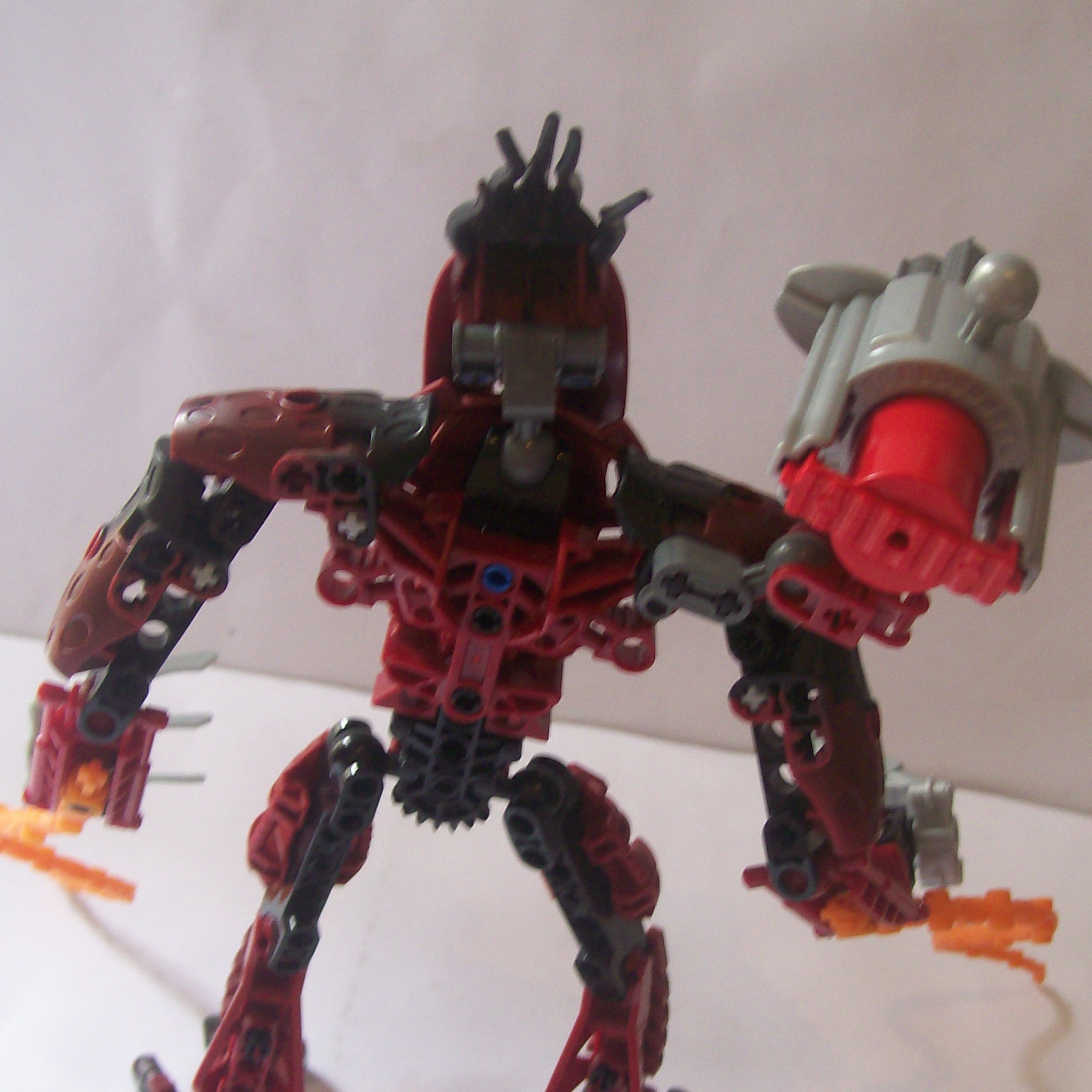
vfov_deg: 33.4
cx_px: 551
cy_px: 607
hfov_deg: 33.4
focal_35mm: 51
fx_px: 1820
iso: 94
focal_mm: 6
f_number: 2.7
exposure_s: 1/32
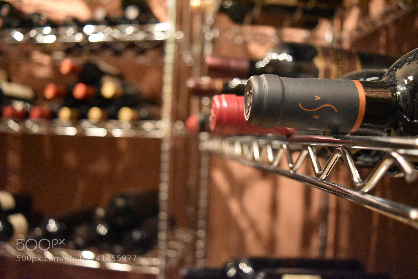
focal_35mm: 36
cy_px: 140
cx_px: 209
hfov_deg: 53.1
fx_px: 418
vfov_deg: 36.9
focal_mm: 24
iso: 12800
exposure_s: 1/60
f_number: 4
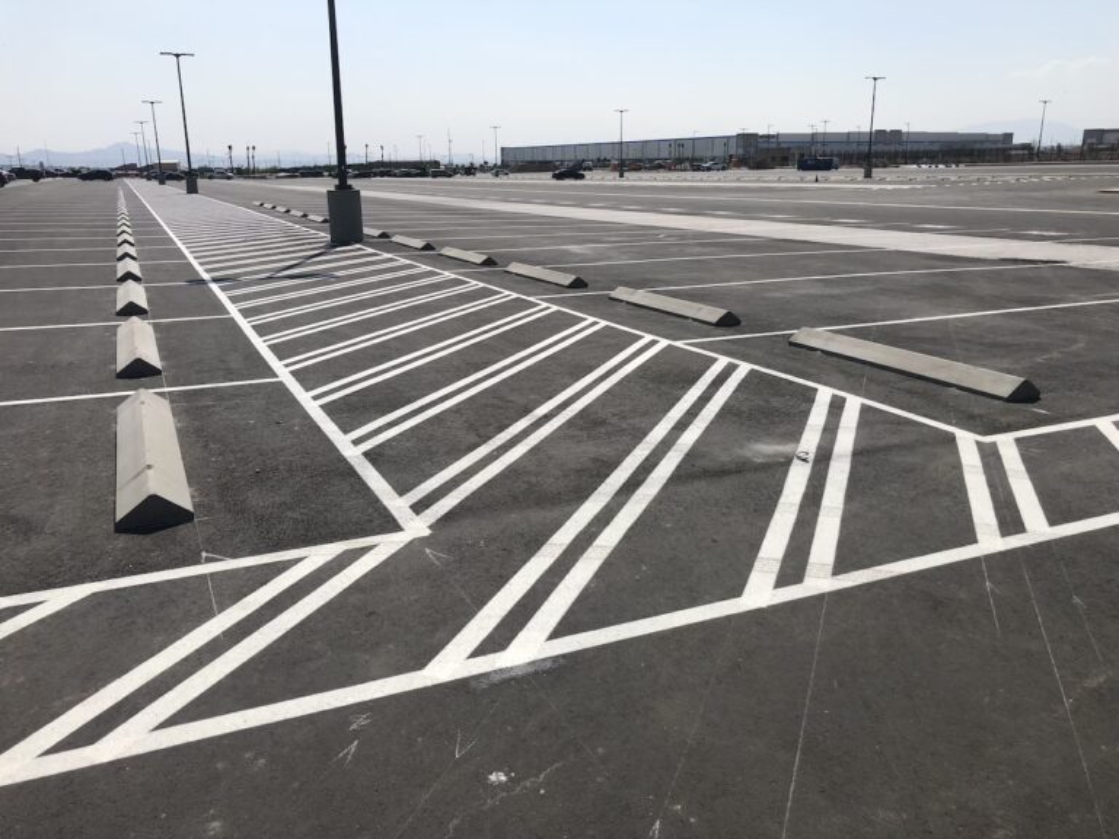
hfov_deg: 63.4
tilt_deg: -14.7
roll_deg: -1.2
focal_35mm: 28
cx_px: 560
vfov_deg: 49.7
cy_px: 420
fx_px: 905
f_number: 1.8
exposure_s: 1/5348
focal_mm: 3.99
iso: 20
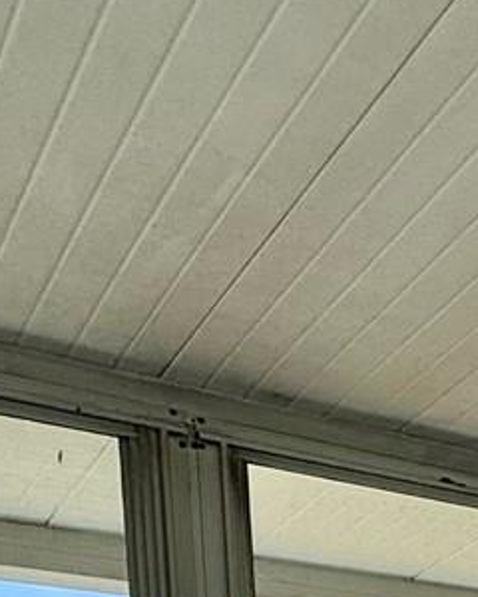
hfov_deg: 14.5
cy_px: 959
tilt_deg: -3.7
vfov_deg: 21.0
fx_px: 1291
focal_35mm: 73
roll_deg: +0.3
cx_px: 1119
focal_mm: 2.22
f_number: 2.2
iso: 50
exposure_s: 1/458
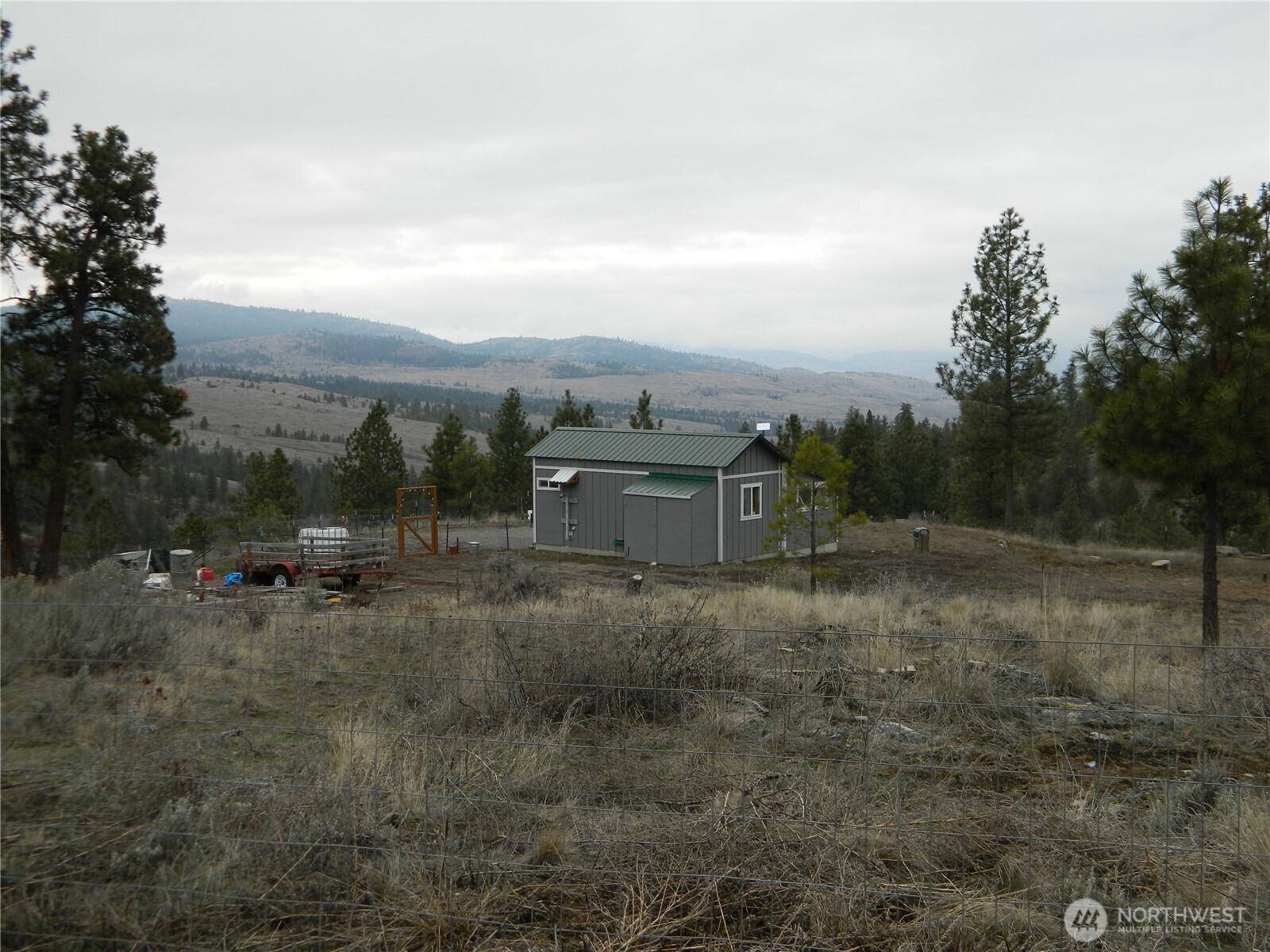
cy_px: 476
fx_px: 1504
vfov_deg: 35.1
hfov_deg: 45.8
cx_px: 635
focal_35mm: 41
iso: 80
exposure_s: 1/160
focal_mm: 7.3
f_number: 3.5
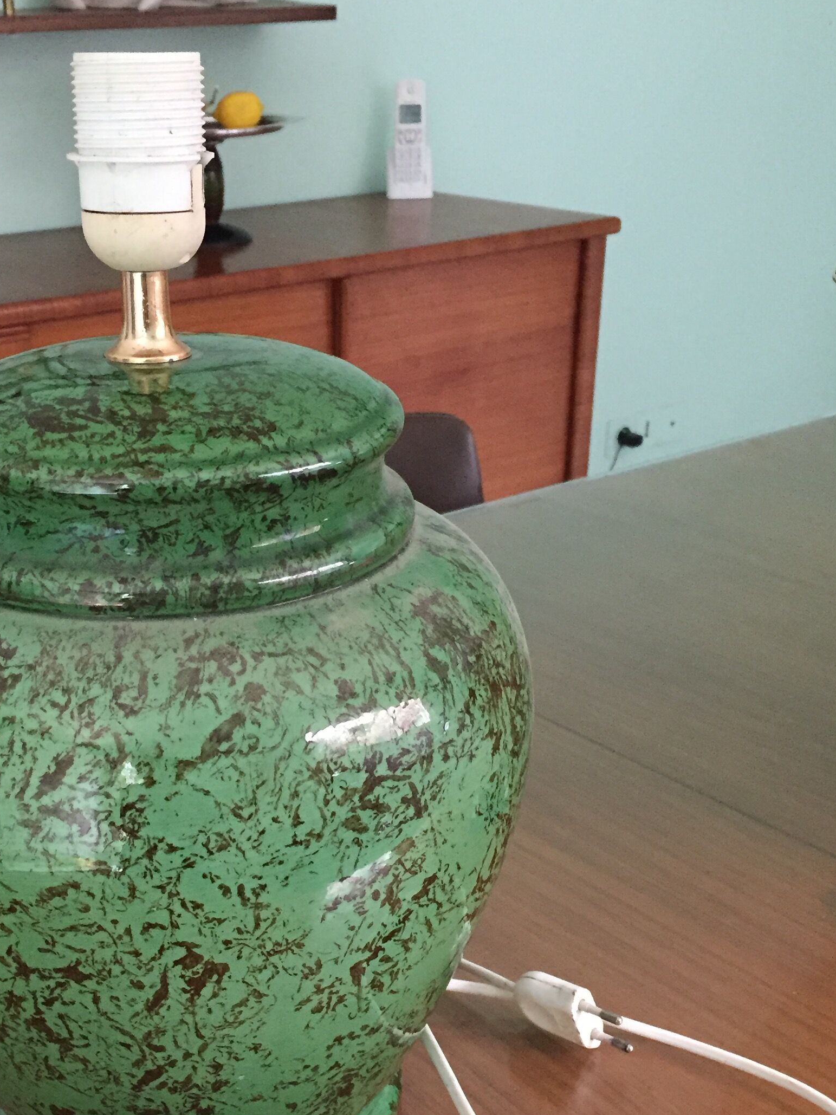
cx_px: 266
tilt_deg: -26.2
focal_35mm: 46
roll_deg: +1.4
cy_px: 715
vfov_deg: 40.9
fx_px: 1482
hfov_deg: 31.2
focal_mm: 4.15
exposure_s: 1/25
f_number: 2.2
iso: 250
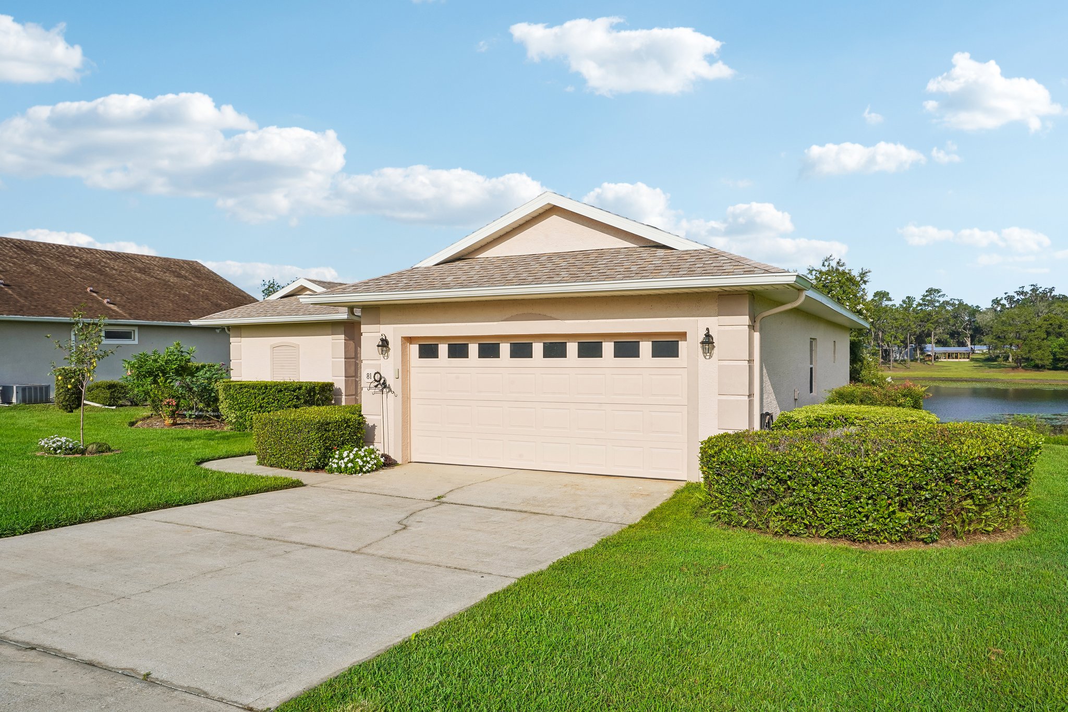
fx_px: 742
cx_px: 534
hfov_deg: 71.5
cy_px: 356
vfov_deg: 51.3
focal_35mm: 25
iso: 100
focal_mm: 25
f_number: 20
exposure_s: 1/80
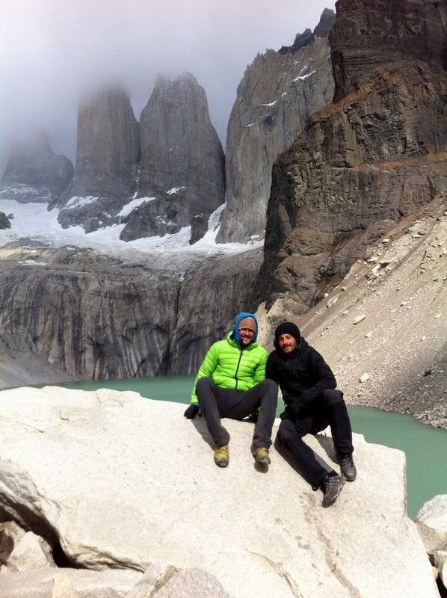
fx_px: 604
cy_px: 299
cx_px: 224
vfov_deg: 52.7
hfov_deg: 40.6
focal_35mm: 35
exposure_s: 1/1774
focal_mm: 3.85
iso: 80
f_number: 2.8
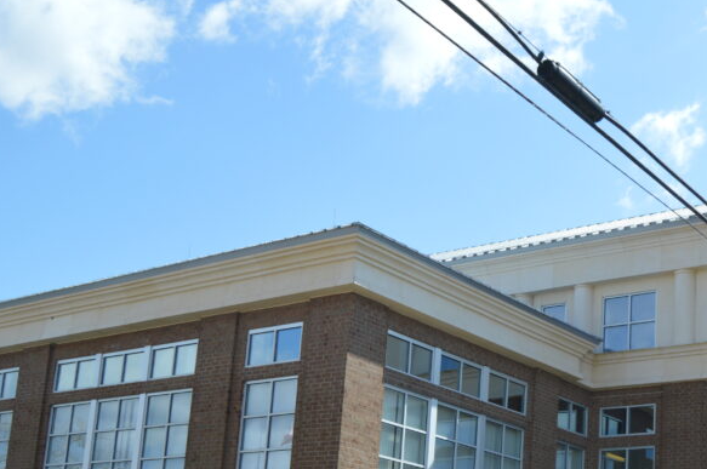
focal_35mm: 58
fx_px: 1137
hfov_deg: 33.9
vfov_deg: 22.9
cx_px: 515
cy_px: 398
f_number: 8
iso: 100
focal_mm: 22
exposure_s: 1/250
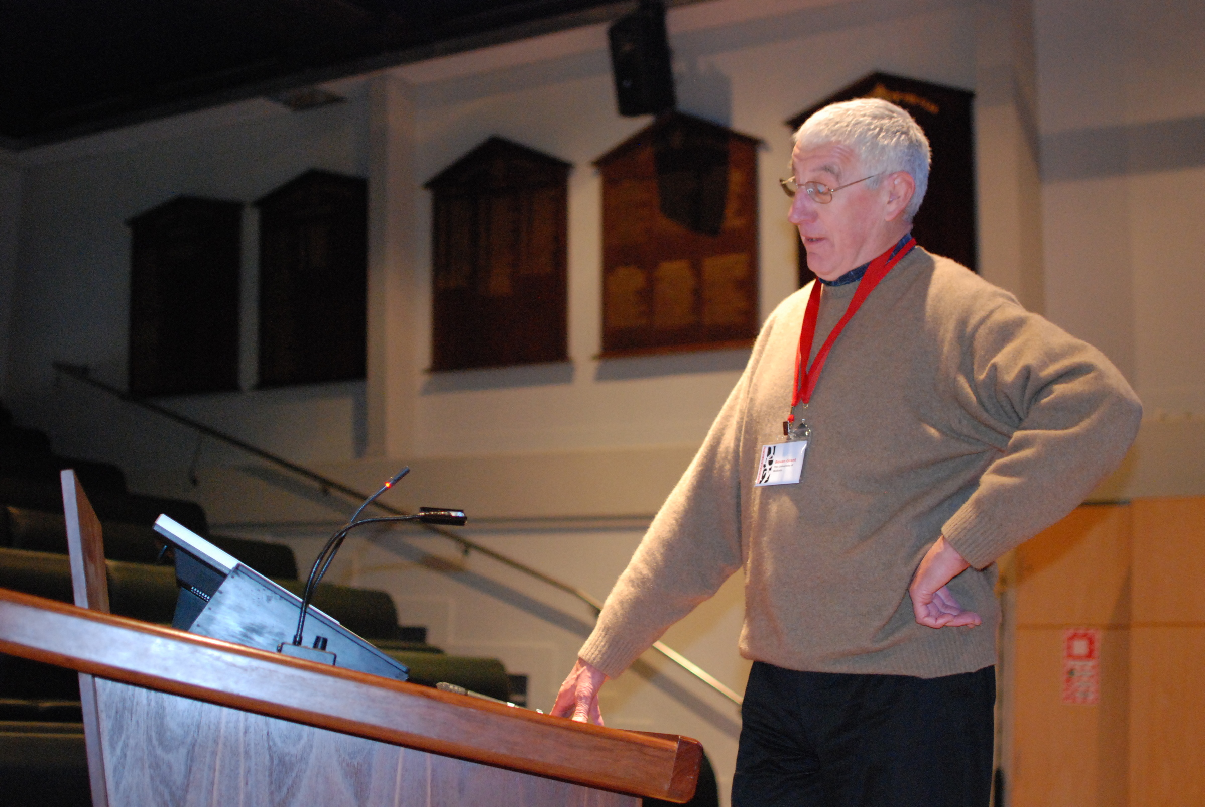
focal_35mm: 52
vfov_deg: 25.8
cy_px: 404
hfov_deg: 37.8
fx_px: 1760
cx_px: 602
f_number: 1.8
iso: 1600
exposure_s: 1/30
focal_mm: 35
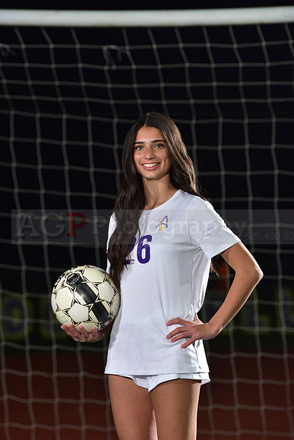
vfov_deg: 10.3
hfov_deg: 6.9
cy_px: 220
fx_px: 2448
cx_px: 147
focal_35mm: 200
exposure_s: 1/200
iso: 1000
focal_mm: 200
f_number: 5
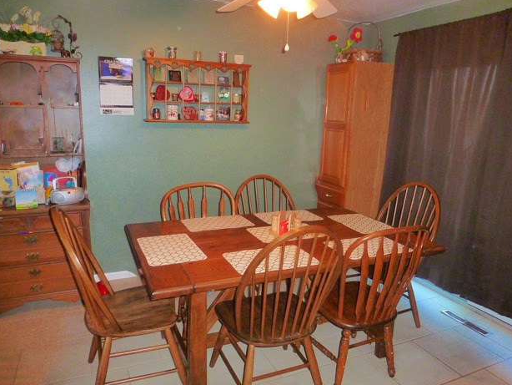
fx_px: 370
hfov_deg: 69.4
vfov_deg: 54.9
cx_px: 250
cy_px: 198
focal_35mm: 25
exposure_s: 1/15
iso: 800
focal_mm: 4.3
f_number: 3.3
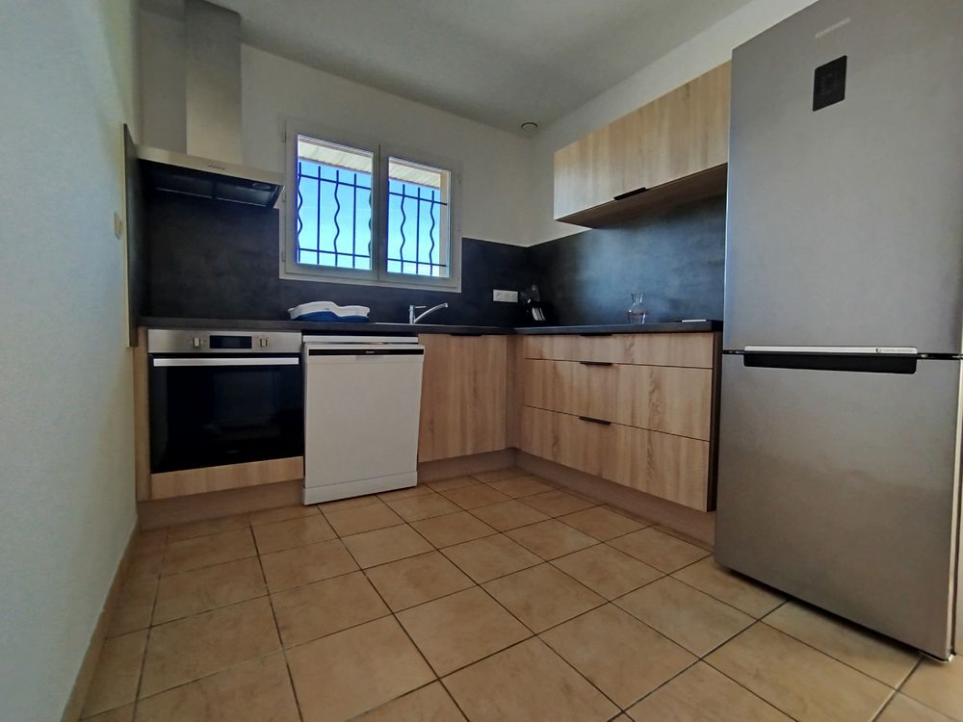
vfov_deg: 81.7
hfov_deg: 98.2
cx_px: 482
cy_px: 361
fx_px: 417
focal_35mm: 15
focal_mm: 1.65
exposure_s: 1/33
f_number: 2.2
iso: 50
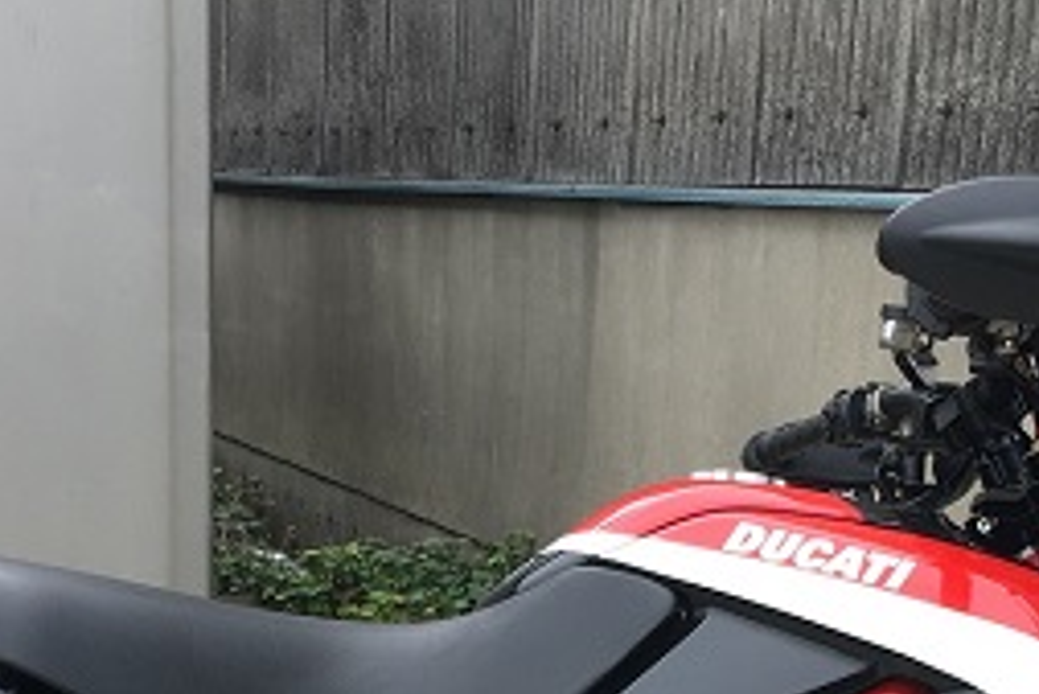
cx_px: 493
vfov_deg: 15.4
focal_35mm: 84
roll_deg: -2.6
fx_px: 2426
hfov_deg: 24.2
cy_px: 930
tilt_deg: -16.6
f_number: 2.2
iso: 25
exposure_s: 1/120
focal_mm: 4.15
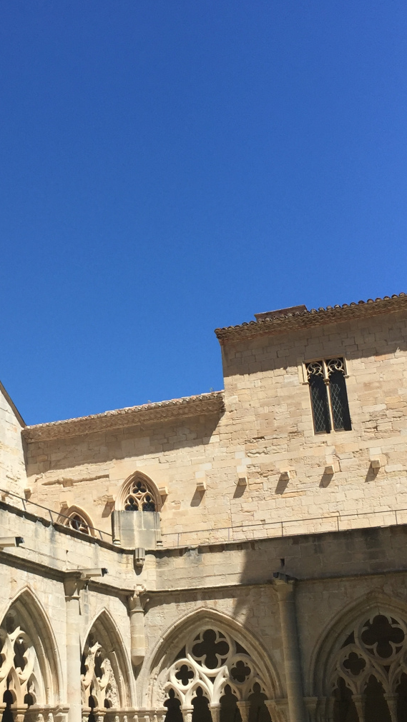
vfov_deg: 41.3
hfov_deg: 23.7
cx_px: 107
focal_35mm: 50
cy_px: 383
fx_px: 959
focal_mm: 4.15
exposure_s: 1/1799
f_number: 2.2
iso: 32
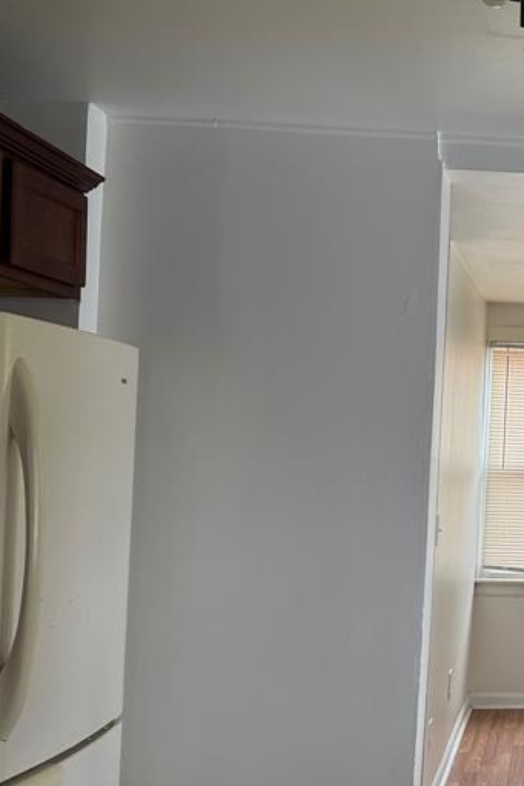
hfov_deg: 24.7
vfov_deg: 39.5
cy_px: 448
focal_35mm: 50
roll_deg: -3.1
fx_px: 1091
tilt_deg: -0.2
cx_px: 609
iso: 200
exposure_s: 1/120
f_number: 1.78
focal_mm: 6.76
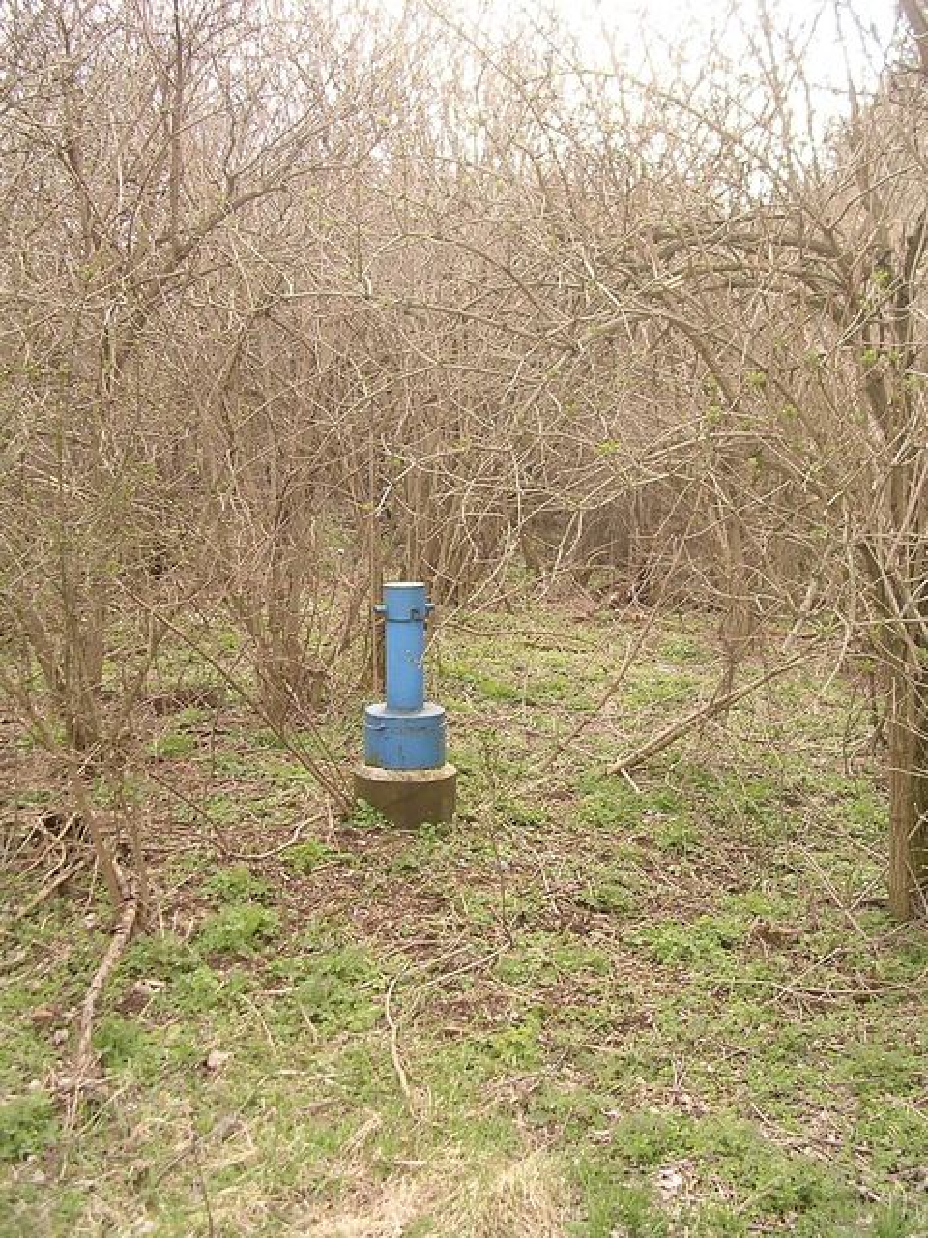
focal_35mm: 38
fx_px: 1358
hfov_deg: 37.7
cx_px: 464
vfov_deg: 49.0
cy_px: 619
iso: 100
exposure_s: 1/101
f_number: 2.8
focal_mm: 5.8
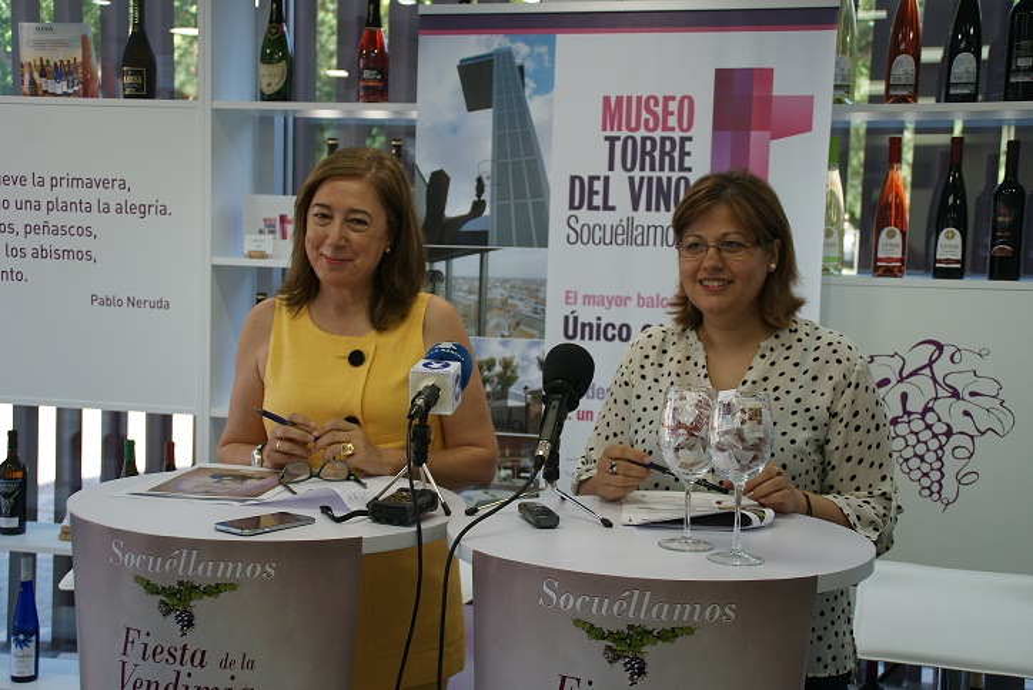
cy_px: 345
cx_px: 516
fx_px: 1508
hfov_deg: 37.8
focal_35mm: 52
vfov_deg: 25.8
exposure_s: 1/60
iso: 125
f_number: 4.5
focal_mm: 35
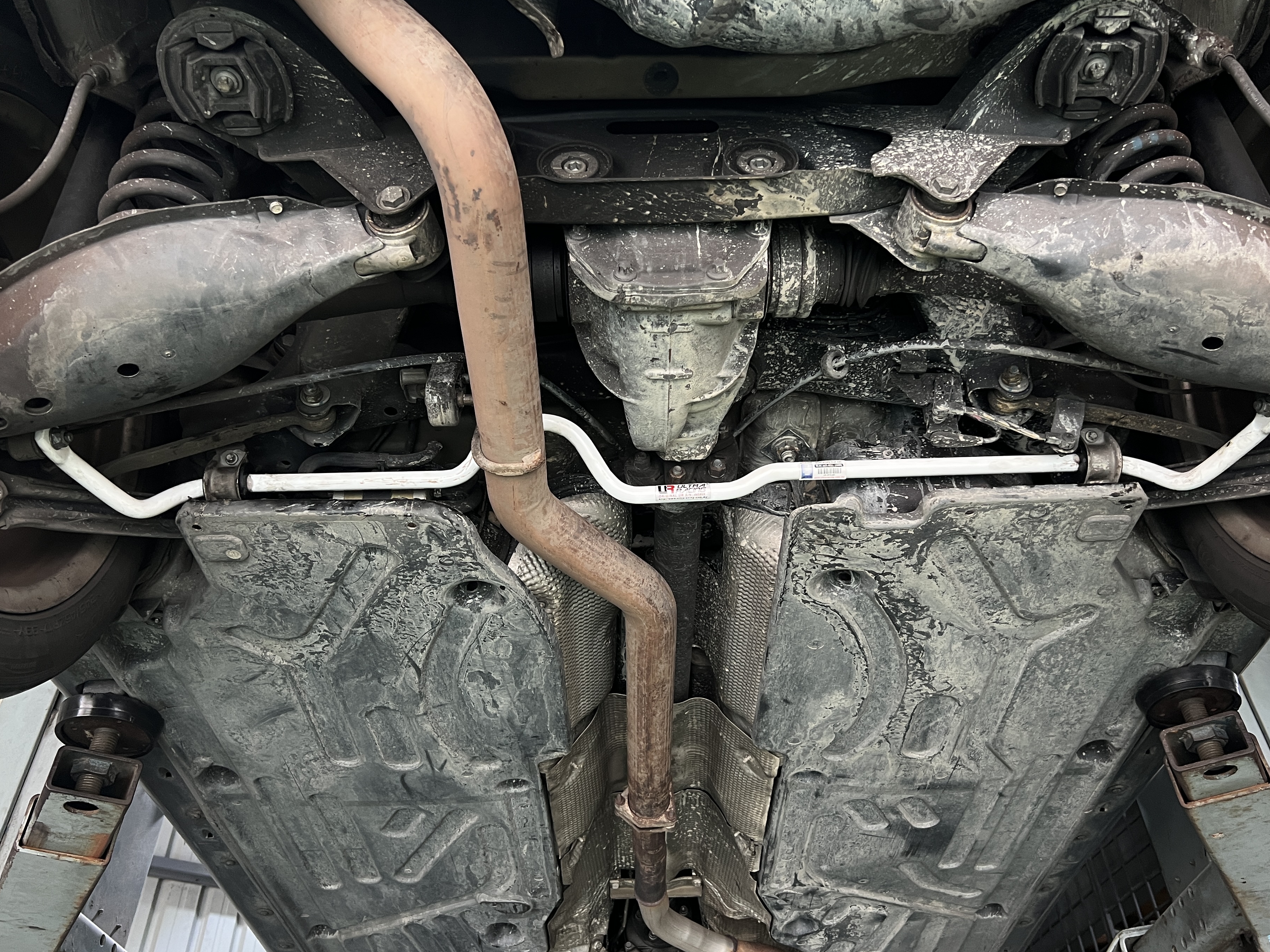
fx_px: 1064
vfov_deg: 48.2
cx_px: 661
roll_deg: +1.8
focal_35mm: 29
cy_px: 482
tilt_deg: +41.3
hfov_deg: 61.6
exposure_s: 1/50
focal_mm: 5.7
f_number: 1.5
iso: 125
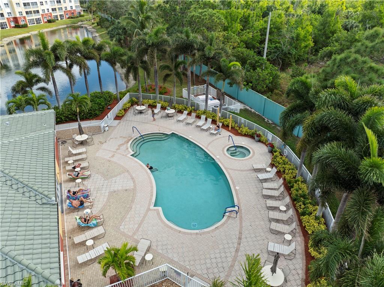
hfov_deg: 71.6
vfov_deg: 56.7
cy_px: 144
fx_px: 266
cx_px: 192
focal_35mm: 24
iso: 100
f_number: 2.8
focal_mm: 12.29
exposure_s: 1/500
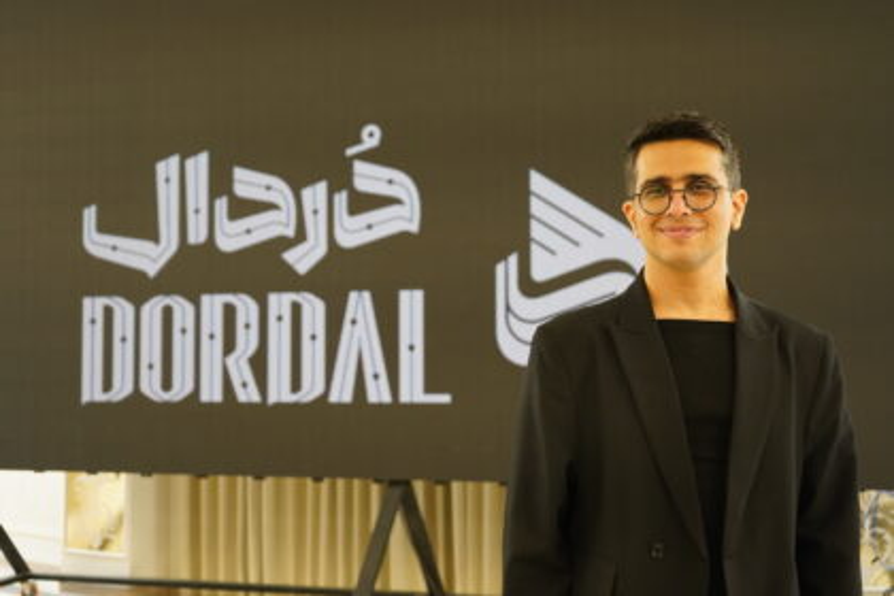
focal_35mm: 49
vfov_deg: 27.5
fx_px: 1217
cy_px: 298
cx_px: 447
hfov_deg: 40.3
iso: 2000
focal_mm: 49
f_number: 4.5
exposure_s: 1/60
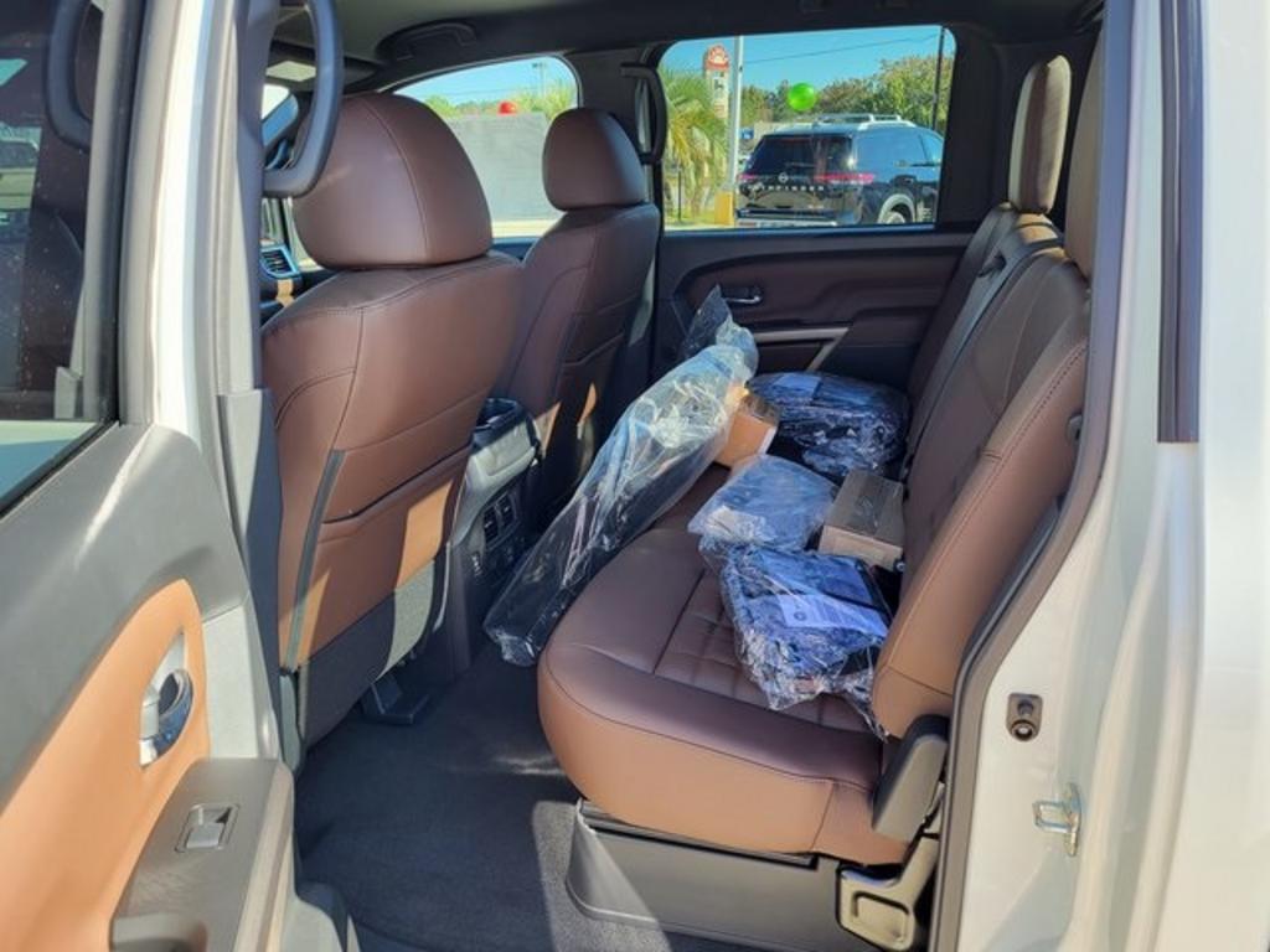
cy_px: 476
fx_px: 954
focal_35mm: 26
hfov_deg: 67.3
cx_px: 635
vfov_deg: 53.1
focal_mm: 5.4
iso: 40
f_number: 1.8
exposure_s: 1/242
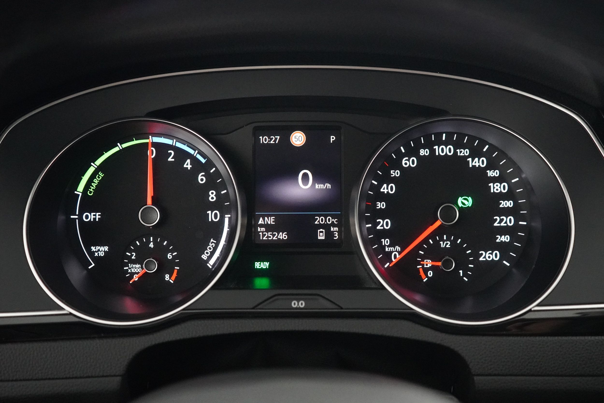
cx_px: 302
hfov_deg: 46.4
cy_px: 202
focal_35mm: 42
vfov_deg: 31.9
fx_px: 705
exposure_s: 1/25
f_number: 3.5
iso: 6400
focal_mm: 28
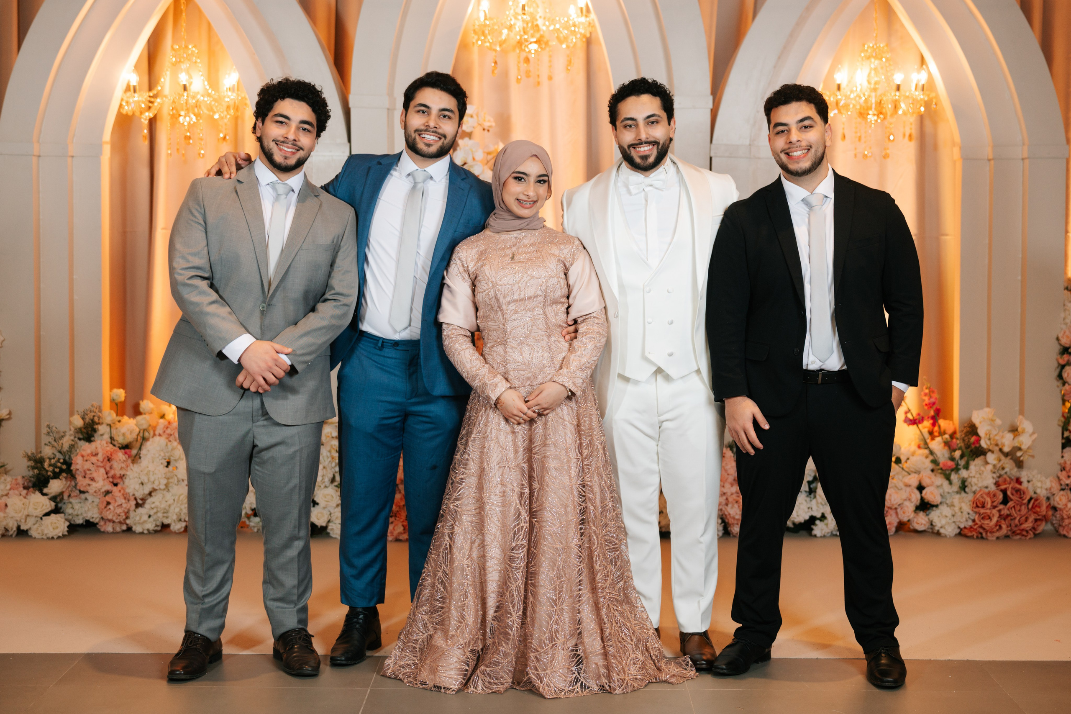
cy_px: 340
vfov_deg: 24.8
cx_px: 533
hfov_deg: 36.5
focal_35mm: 55
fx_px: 1625
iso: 400
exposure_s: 1/200
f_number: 2.8
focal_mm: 52
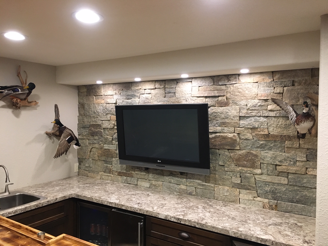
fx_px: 275
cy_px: 123
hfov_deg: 61.7
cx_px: 164
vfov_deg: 48.2
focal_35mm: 29
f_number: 2.2
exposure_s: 1/30
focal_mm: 4.15
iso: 160
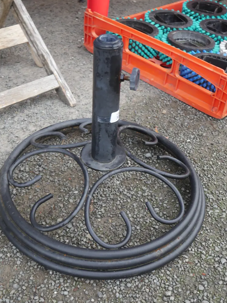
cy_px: 151
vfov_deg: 43.9
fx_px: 376
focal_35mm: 43
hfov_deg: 33.6
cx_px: 114
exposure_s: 1/60
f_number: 4.6
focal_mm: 21
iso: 320
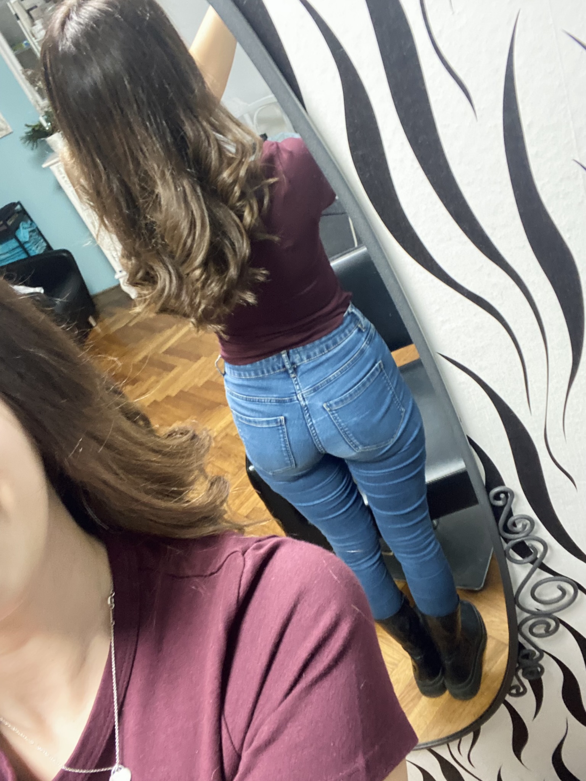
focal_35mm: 30
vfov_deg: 60.0
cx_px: 293
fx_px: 677
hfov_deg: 46.8
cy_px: 390
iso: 400
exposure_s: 1/25
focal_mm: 2.71
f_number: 2.2
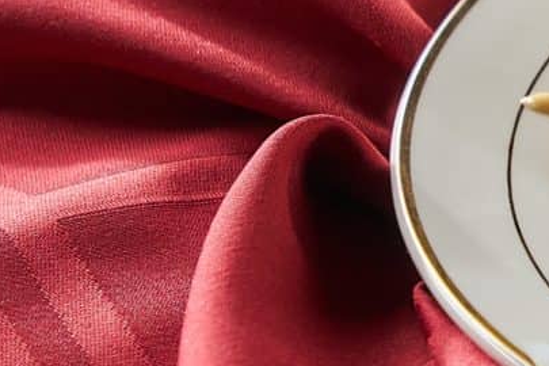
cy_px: 20
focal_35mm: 526
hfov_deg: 3.9
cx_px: 1164
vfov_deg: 2.6
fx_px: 8021
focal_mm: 111
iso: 1000
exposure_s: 1/200
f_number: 4.5
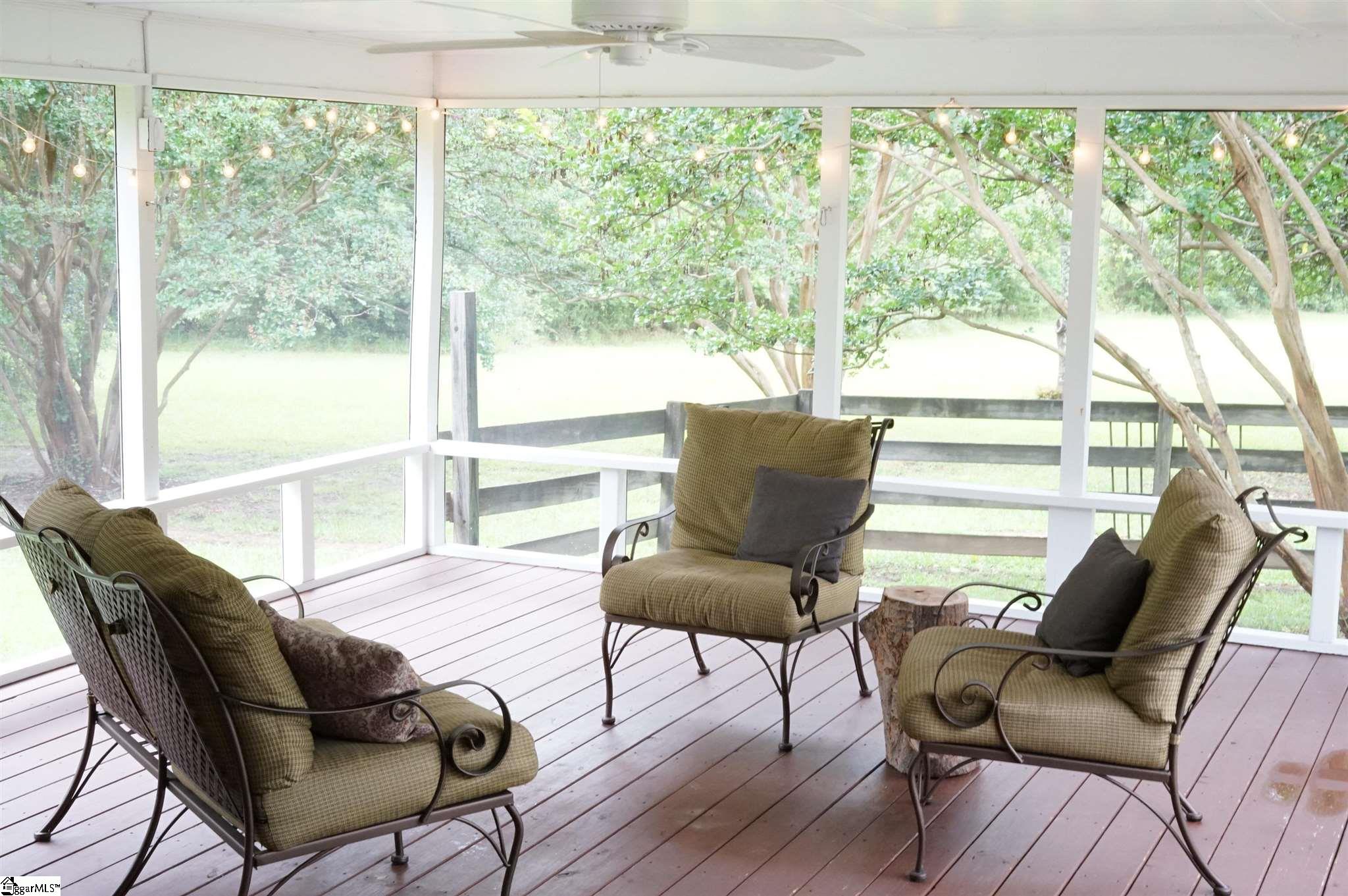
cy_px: 448
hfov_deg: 39.6
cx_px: 674
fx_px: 1870
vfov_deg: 26.9
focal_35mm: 50
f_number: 22
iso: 4000
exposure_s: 1/10
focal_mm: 50
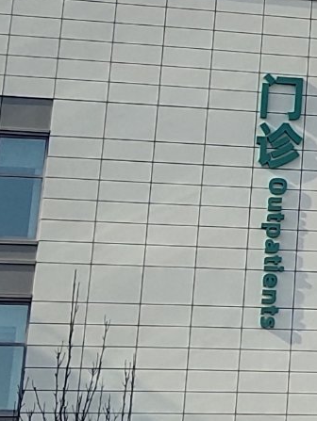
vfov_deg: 11.0
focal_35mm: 177
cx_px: 782
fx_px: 2158
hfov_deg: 7.8
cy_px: -68
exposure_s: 1/1667
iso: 50
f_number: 1.8
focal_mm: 4.27
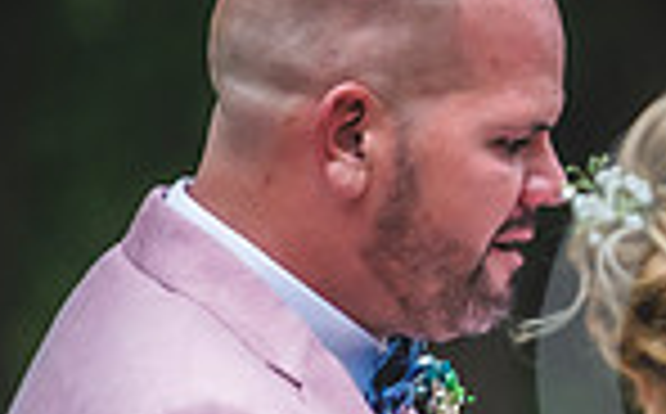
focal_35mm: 760
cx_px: 1251
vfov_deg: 1.7
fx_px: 13774
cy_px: 421
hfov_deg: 2.8
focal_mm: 190
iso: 1000
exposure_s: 1/640
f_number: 2.8
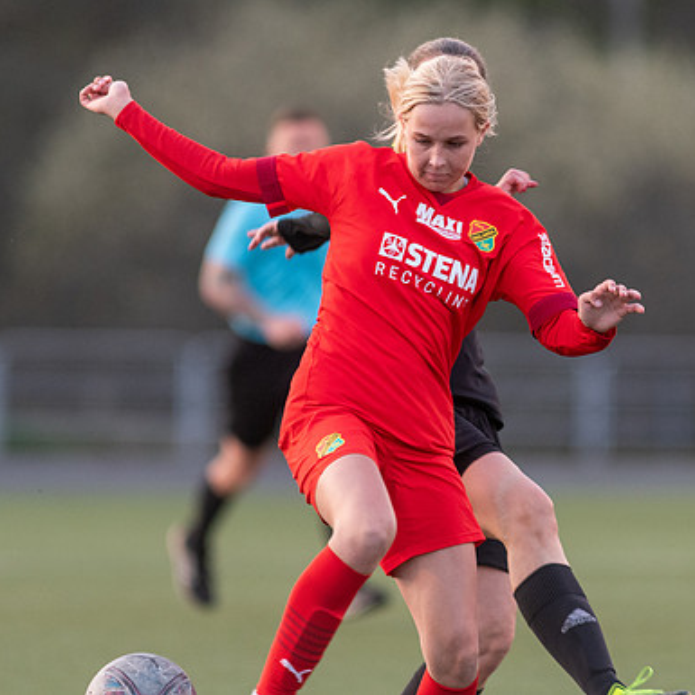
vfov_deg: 3.0
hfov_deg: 3.0
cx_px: 448
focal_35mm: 577
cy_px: 348
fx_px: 13107
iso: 1800
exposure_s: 1/800
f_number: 3.2
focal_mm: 300
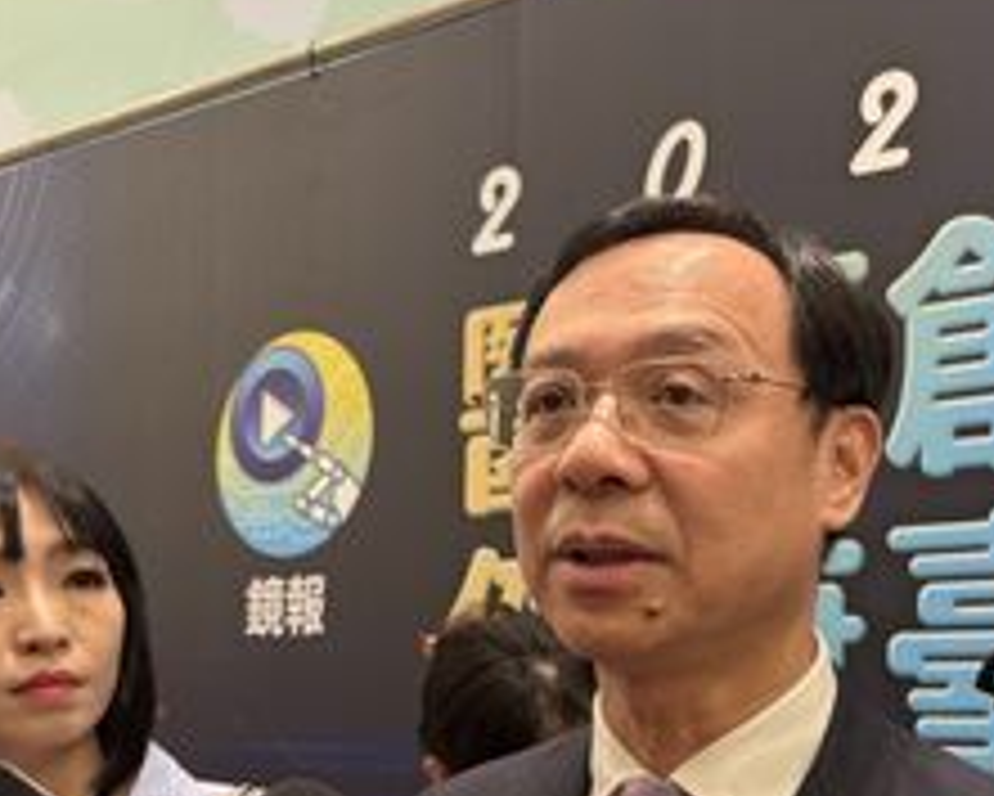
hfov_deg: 39.3
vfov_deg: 32.1
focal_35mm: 46
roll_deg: -1.2
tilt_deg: +4.7
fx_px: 1354
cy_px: 607
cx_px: 738
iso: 125
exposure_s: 1/60
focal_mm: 5.96
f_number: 1.6
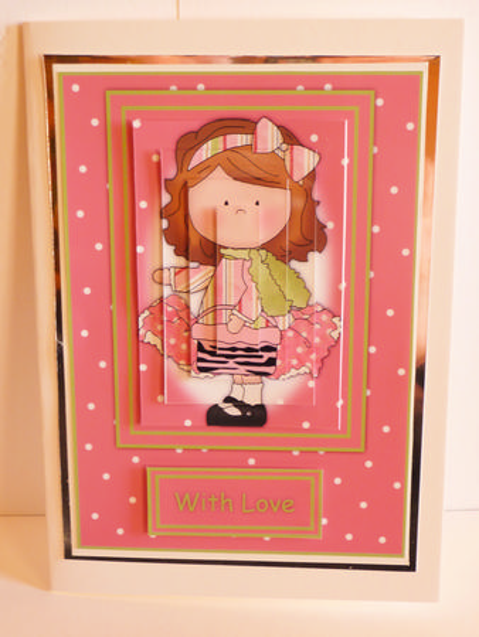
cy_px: 318
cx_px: 240
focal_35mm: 48
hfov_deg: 30.3
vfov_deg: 39.6
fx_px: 885
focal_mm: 7.9
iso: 160
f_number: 3.8
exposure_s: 1/30
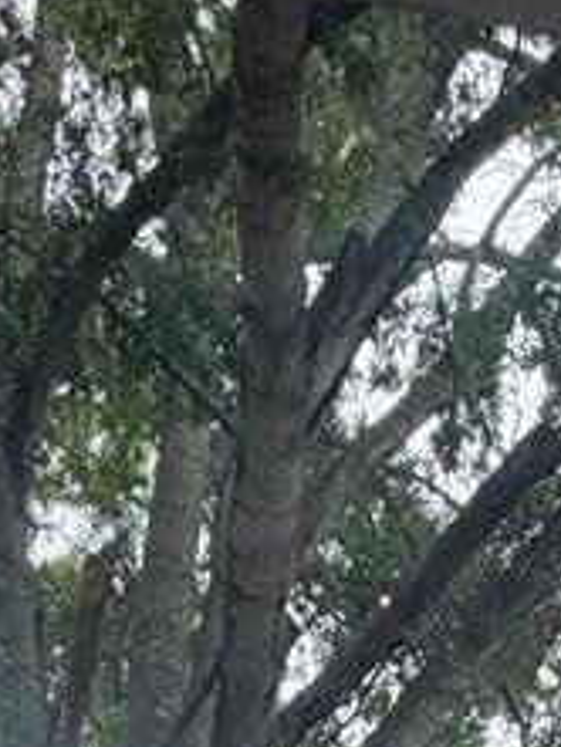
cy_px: 1690
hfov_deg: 19.3
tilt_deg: -9.3
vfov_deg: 16.0
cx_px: 406
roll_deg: +2.6
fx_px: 1641
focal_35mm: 76
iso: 125
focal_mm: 2.22
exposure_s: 1/121
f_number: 2.2
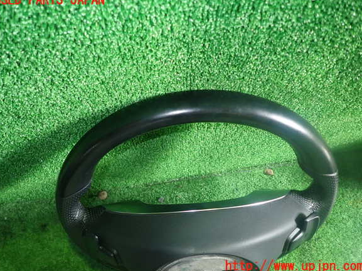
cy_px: 133
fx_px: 272
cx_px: 179
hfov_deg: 67.3
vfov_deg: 53.1
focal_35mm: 26
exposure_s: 1/30
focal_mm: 4.5
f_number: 2
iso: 200
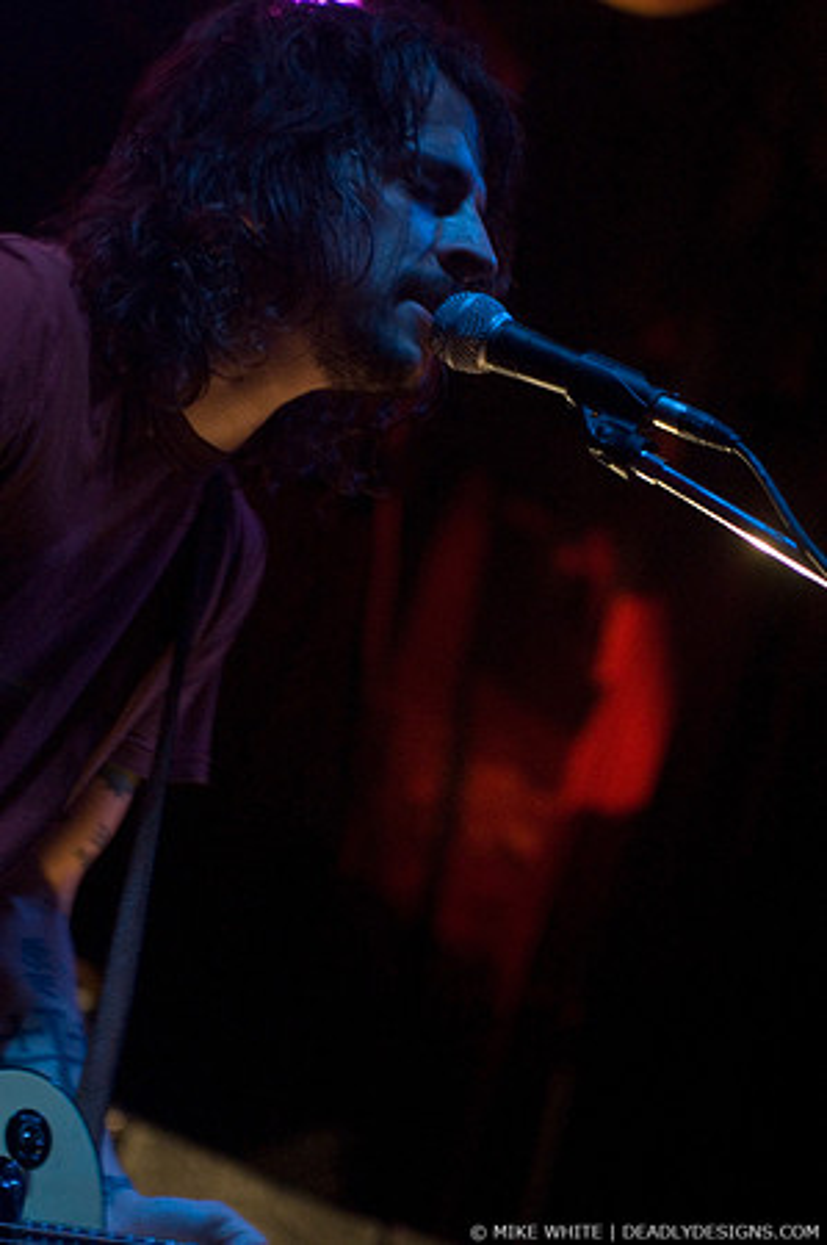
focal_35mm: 105
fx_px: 3626
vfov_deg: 19.5
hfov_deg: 13.0
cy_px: 622
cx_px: 414
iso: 1600
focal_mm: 70
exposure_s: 1/25
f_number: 2.8
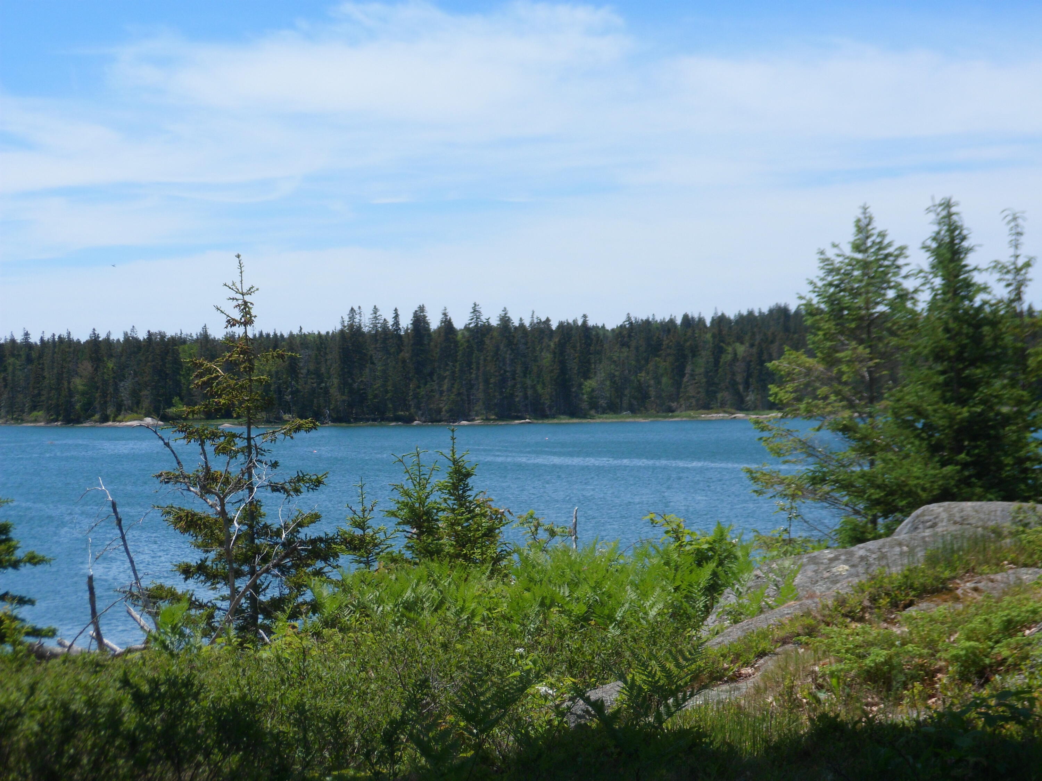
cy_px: 390
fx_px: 2529
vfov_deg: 17.6
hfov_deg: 23.3
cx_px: 521
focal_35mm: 84
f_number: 5.1
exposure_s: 1/500
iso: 80
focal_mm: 14
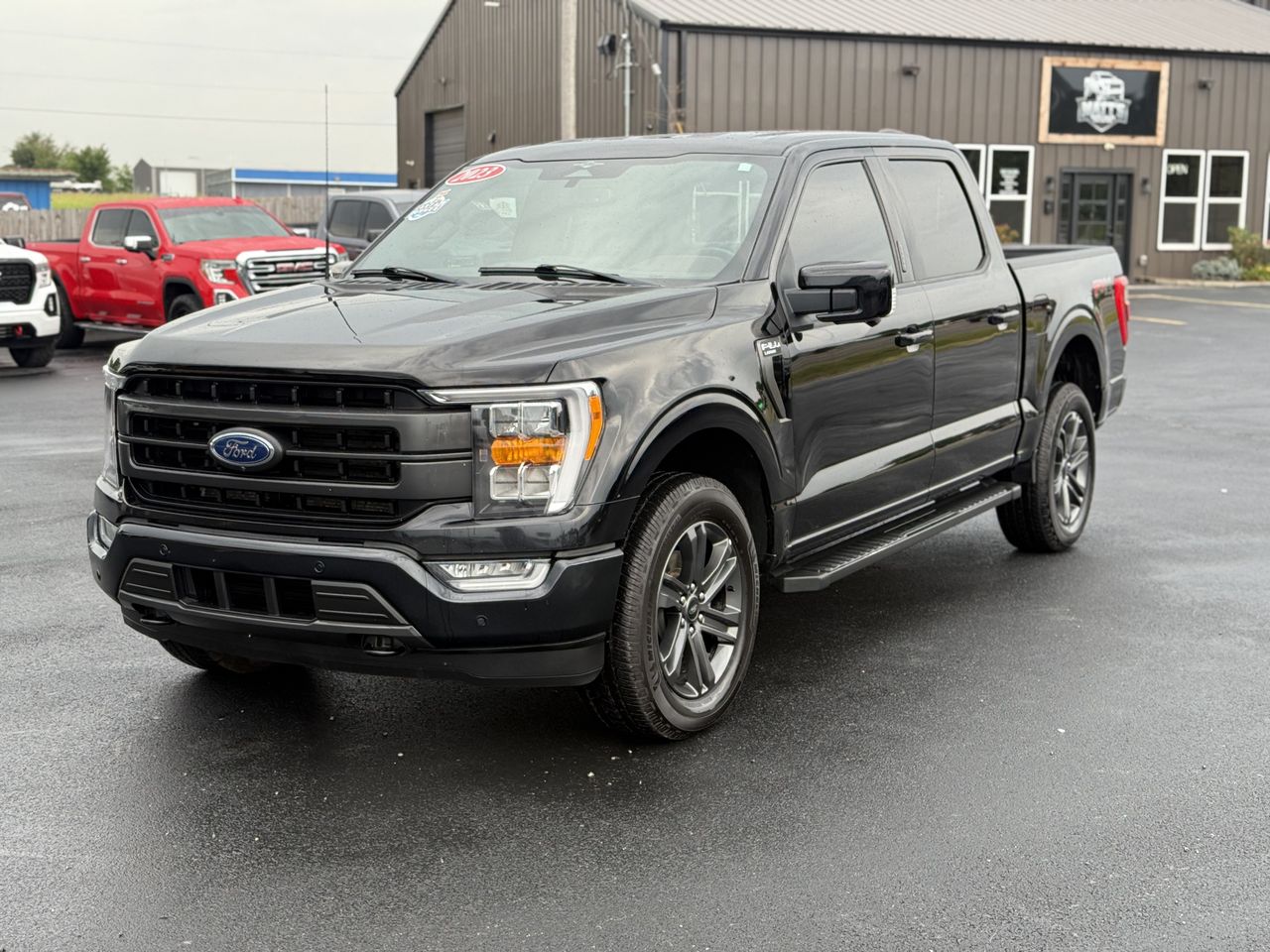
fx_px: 1761
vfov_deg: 30.3
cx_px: 635
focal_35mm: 48
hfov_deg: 39.7
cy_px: 476
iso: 64
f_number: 1.78
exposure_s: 1/493
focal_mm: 6.76
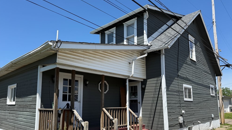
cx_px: 117
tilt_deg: +8.8
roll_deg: +0.1
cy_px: 80
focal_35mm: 27
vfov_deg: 42.6
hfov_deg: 69.9
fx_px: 166
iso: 80
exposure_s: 1/3584
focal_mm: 6.76
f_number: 1.78
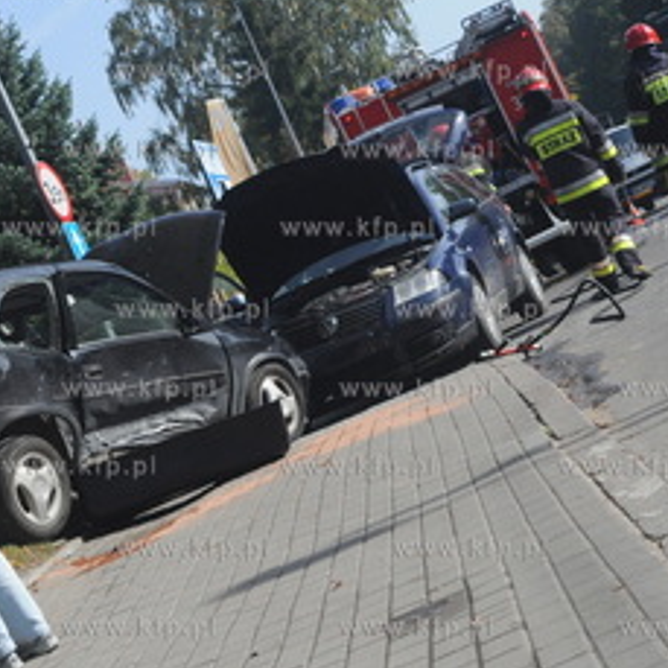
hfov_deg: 19.5
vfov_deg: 19.5
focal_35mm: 89
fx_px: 1943
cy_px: 347
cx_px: 295
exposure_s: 1/1000
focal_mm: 40
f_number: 10
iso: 800
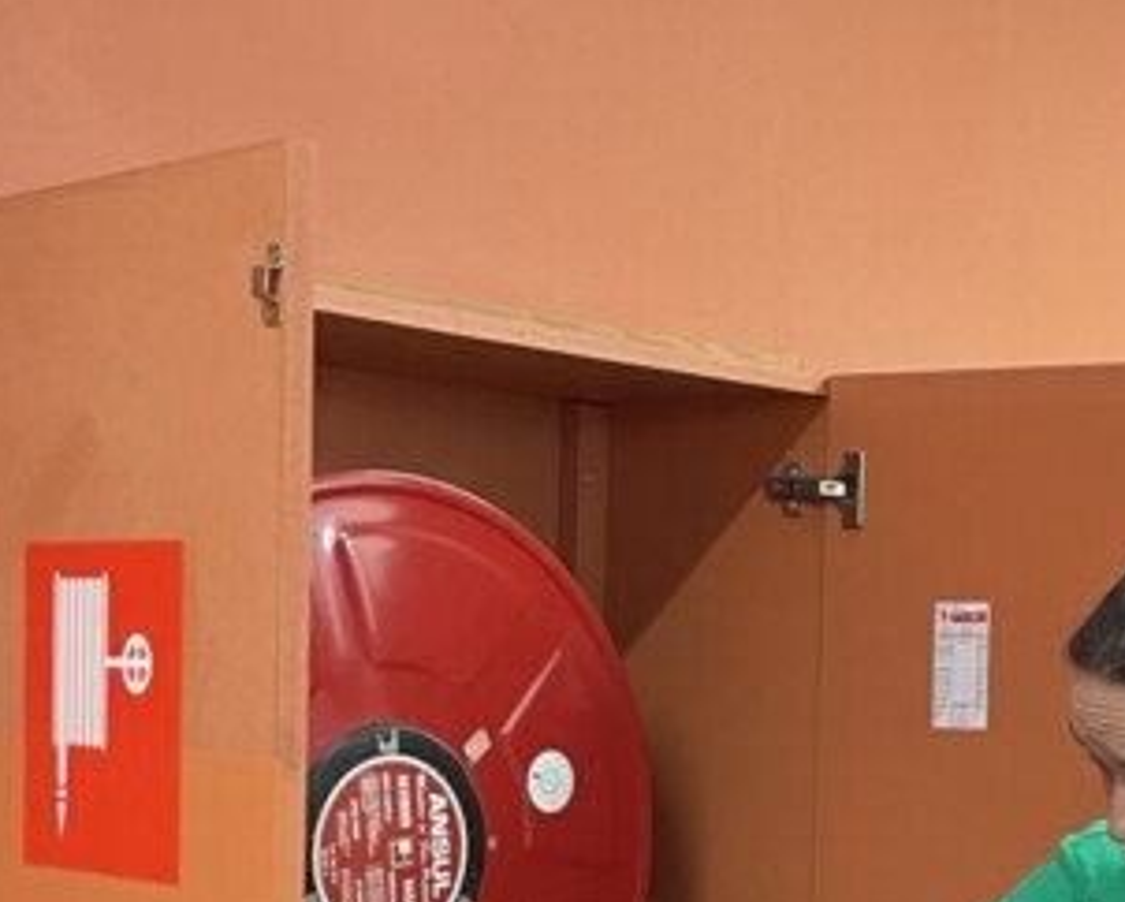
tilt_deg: -4.4
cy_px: 924
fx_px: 2865
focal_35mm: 86
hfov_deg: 21.8
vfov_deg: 17.4
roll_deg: -2.0
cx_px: 987
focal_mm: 4.2
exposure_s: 1/50
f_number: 1.6
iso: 400
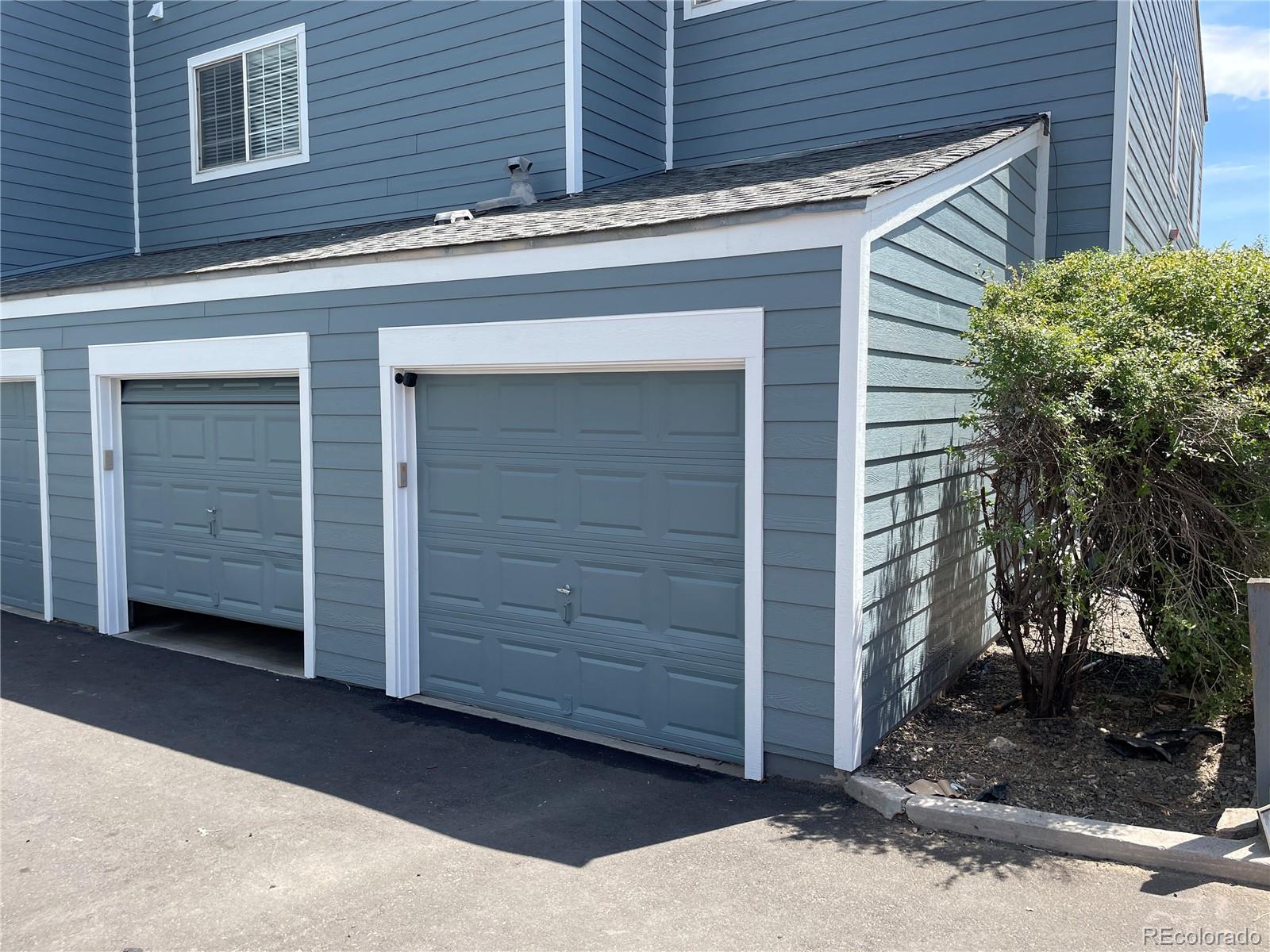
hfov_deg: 67.3
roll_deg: -0.2
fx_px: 954
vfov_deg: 53.1
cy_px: 476
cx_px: 635
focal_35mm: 26
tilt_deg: -1.8
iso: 32
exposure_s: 1/1233
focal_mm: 4.2
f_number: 1.6
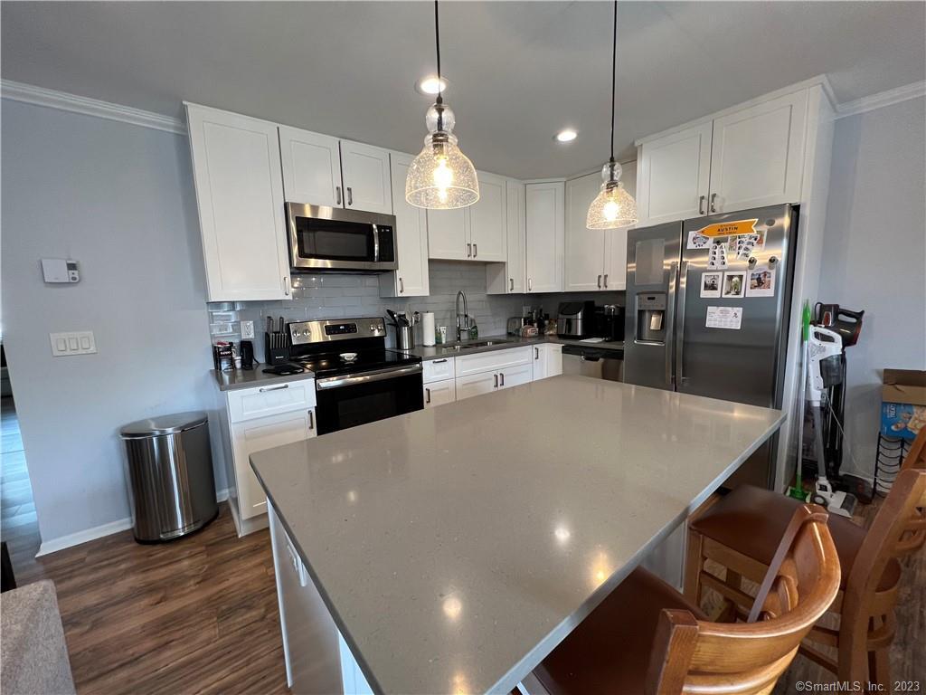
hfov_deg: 106.2
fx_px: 348
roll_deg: +2.4
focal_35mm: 13
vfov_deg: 89.9
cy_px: 348
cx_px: 463
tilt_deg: -8.2
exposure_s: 1/120
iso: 160
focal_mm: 1.57
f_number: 1.8
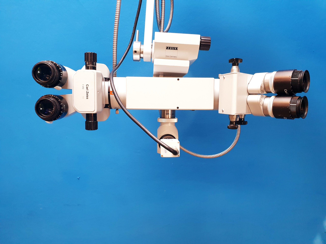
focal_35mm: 26
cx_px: 163
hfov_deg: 67.3
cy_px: 122
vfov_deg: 53.1
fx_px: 245
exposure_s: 1/50
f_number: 2.4
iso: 400
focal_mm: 4.3
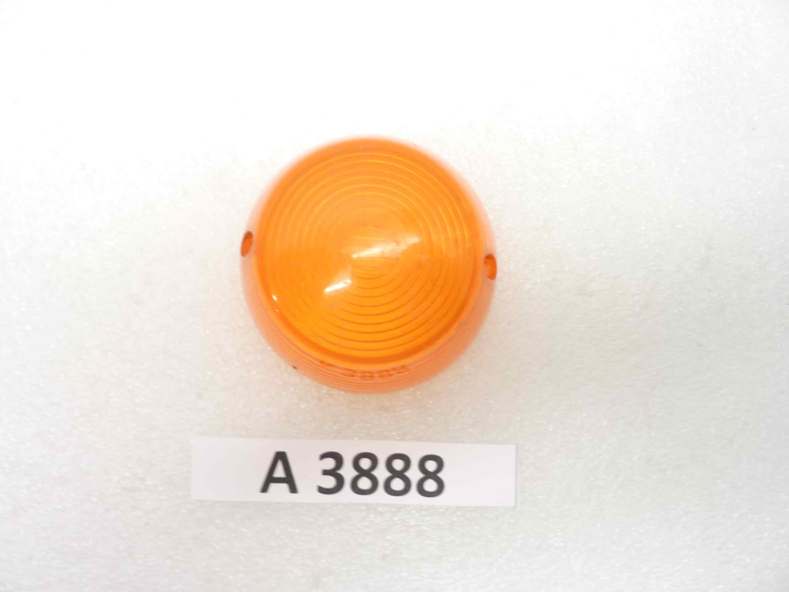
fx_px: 570
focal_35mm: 25
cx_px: 394
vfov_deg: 54.9
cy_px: 296
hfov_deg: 69.4
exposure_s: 1/8
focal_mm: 4.1
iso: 80
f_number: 3.3
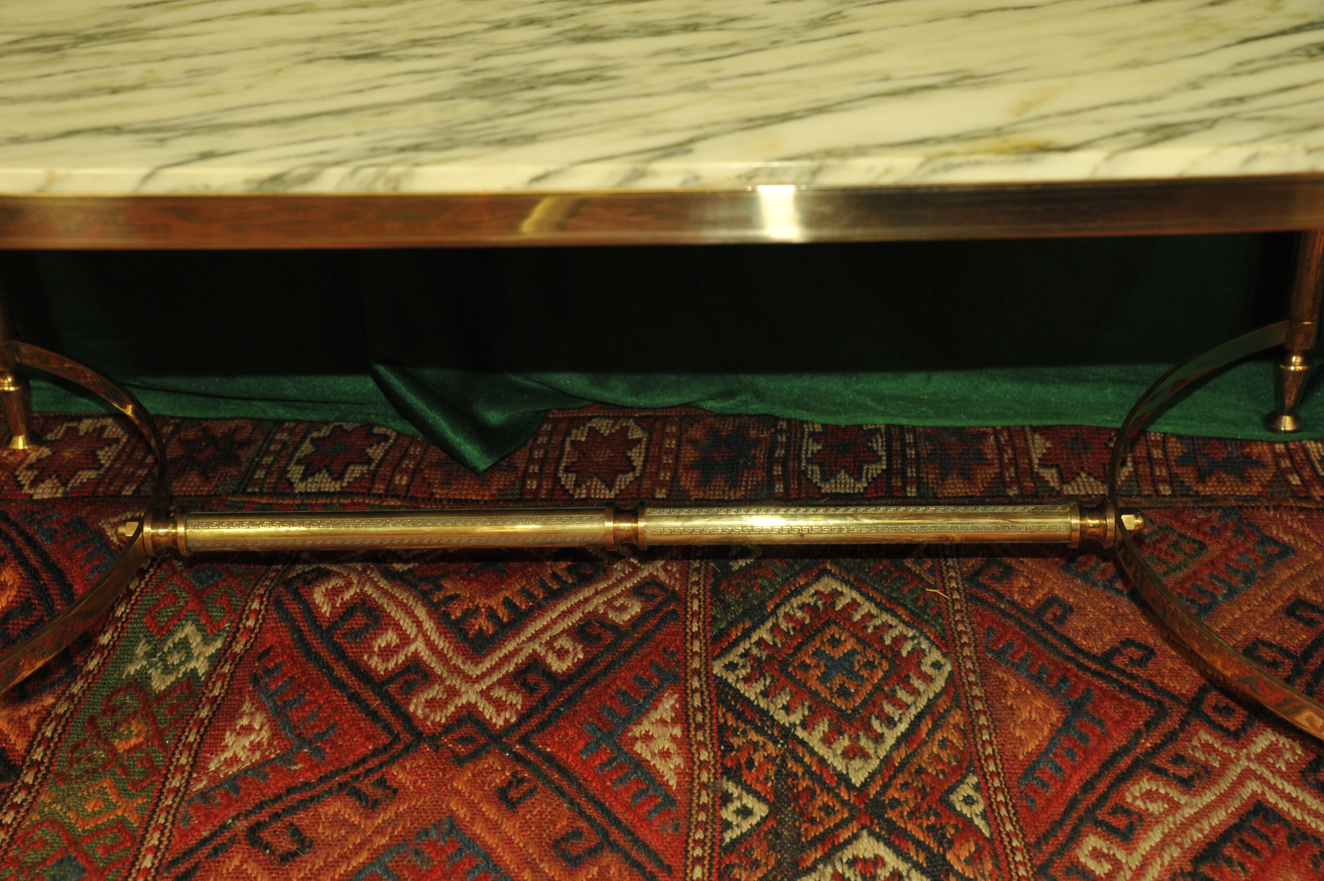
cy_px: 440
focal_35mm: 55
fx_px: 2021
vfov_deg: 24.6
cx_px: 662
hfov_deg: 36.3
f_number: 8
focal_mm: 55
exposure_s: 1/60
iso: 1250
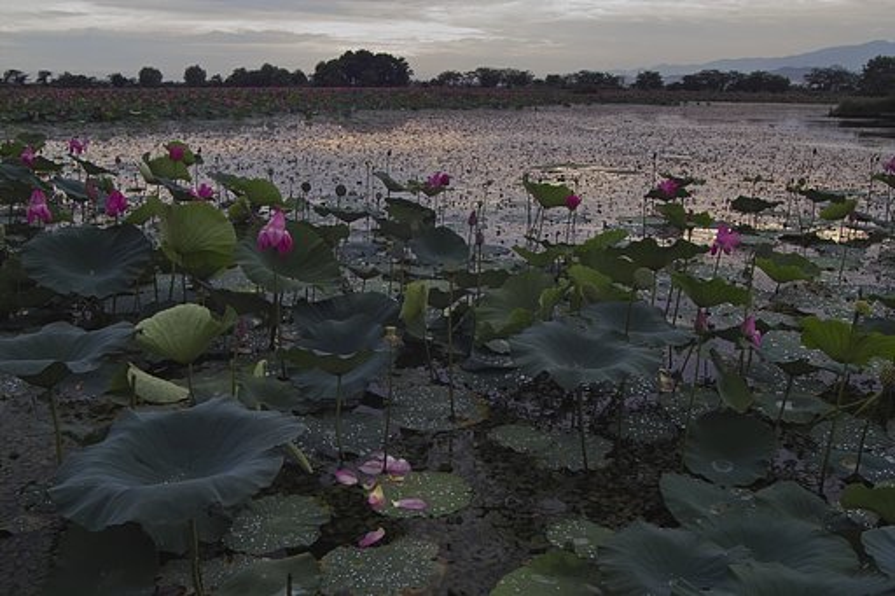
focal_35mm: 31
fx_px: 770
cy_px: 298
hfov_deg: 60.3
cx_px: 448
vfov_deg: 42.3
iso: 100
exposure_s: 1/20
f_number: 8
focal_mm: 18
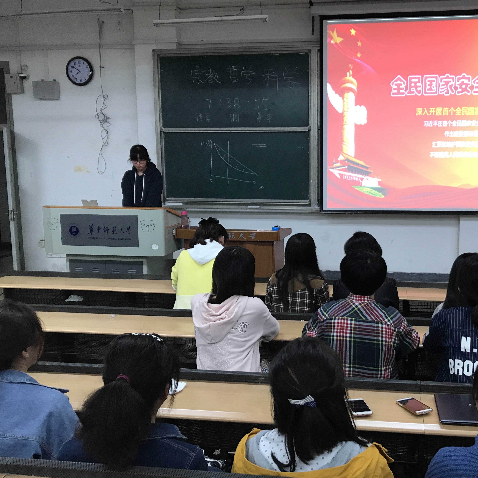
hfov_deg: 47.7
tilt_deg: -7.2
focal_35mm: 34
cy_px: 244
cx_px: 316
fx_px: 531
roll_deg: -0.2
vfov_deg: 48.4
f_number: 1.8
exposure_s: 1/25
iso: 40
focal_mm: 3.99
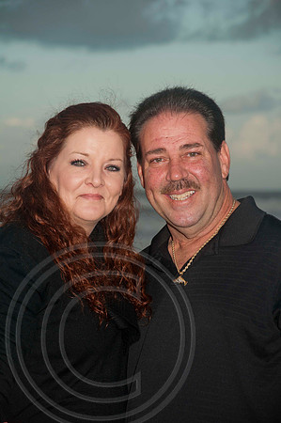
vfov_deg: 13.1
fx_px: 1848
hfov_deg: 8.7
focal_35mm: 158
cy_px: 212
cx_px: 140
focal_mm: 105
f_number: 6.3
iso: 100
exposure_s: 1/125
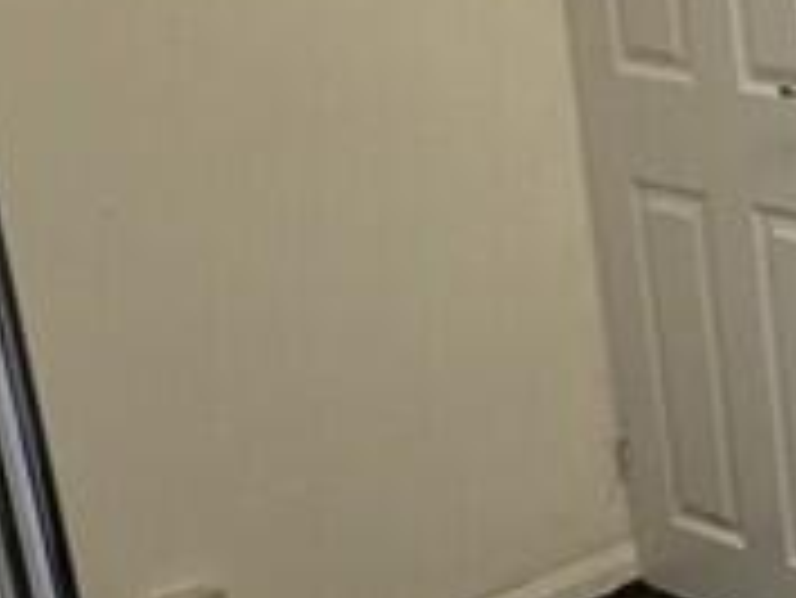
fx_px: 1864
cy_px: 153
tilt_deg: -14.8
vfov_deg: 18.1
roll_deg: +1.0
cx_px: 1421
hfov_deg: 18.8
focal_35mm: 81
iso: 320
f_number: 2.2
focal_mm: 2.22
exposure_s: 1/66
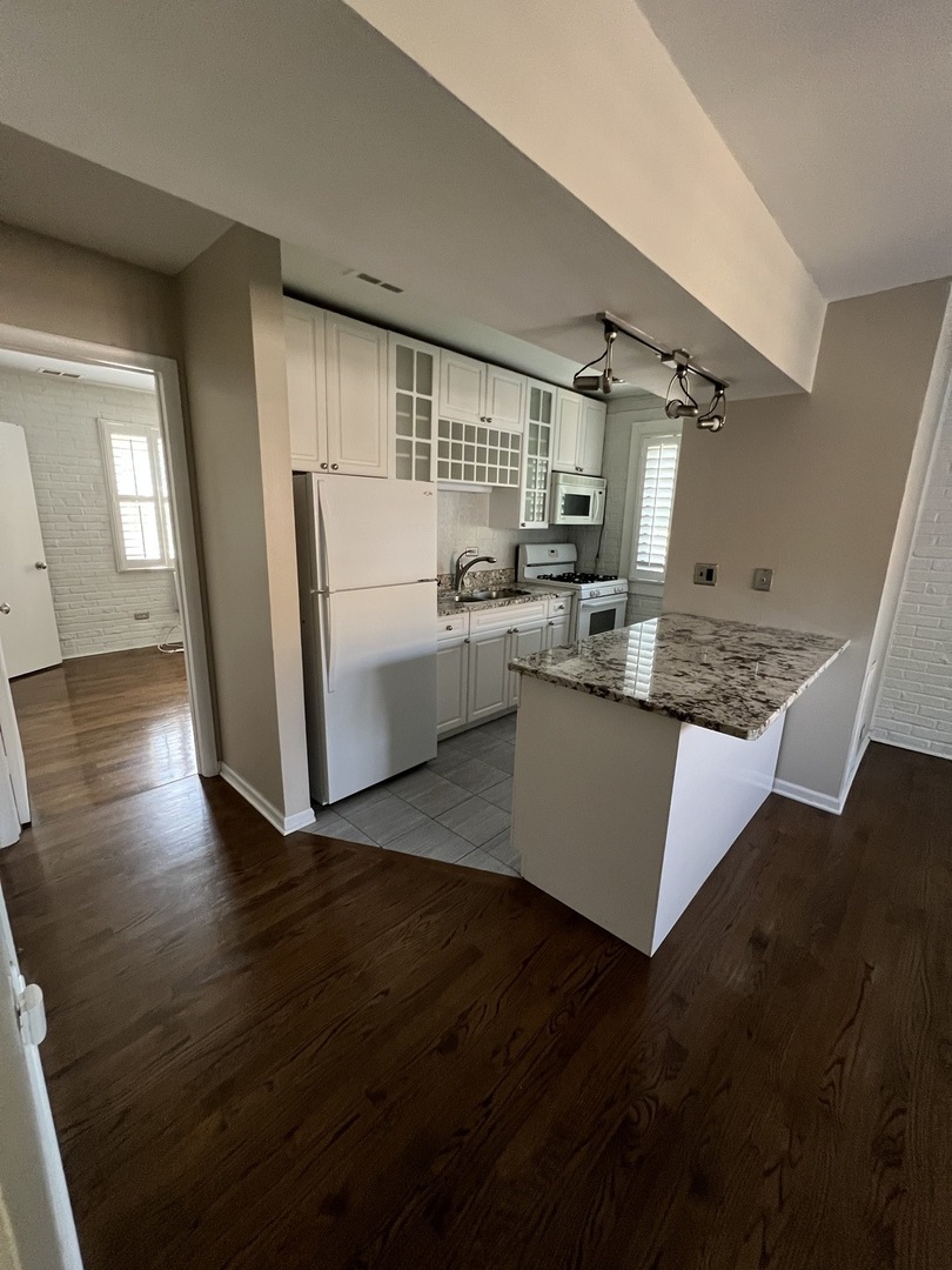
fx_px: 477
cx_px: 476
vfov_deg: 106.2
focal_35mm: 13
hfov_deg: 89.9
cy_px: 635
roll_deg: -2.4
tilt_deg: -13.1
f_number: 1.8
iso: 400
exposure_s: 1/60
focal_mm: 1.57
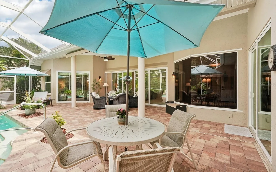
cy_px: 84
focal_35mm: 17
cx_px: 132
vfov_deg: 68.0
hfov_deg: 94.3
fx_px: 128
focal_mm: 16
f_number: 8
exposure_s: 1/125
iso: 400
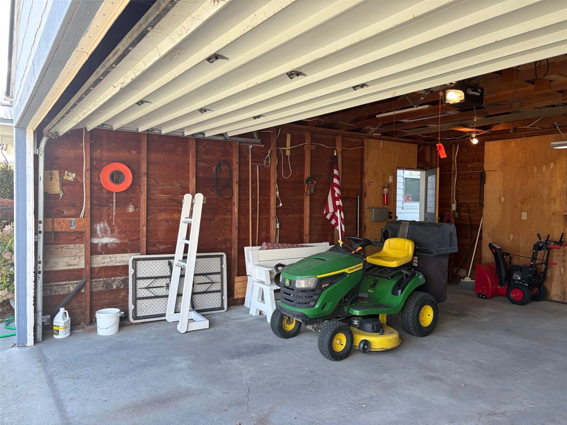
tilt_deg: -1.2
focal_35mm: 26
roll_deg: -0.4
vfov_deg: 53.1
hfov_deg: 67.3
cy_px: 212
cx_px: 284
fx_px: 426
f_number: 1.6
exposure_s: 1/122
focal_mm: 5.96
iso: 40
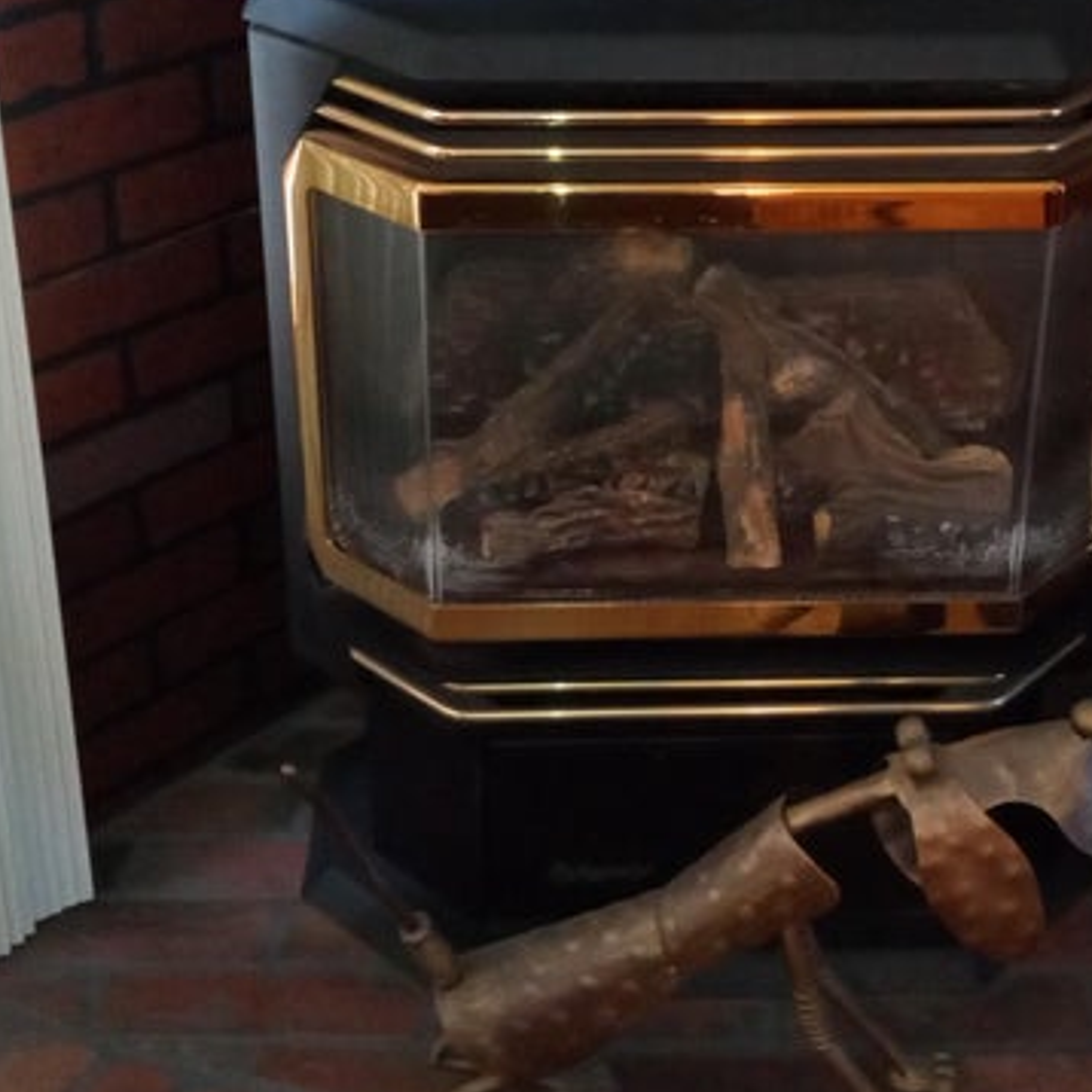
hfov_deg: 29.0
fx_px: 2106
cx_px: 679
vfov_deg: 28.7
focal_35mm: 59
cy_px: 296
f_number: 2.2
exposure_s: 1/25
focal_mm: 3.71
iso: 1106
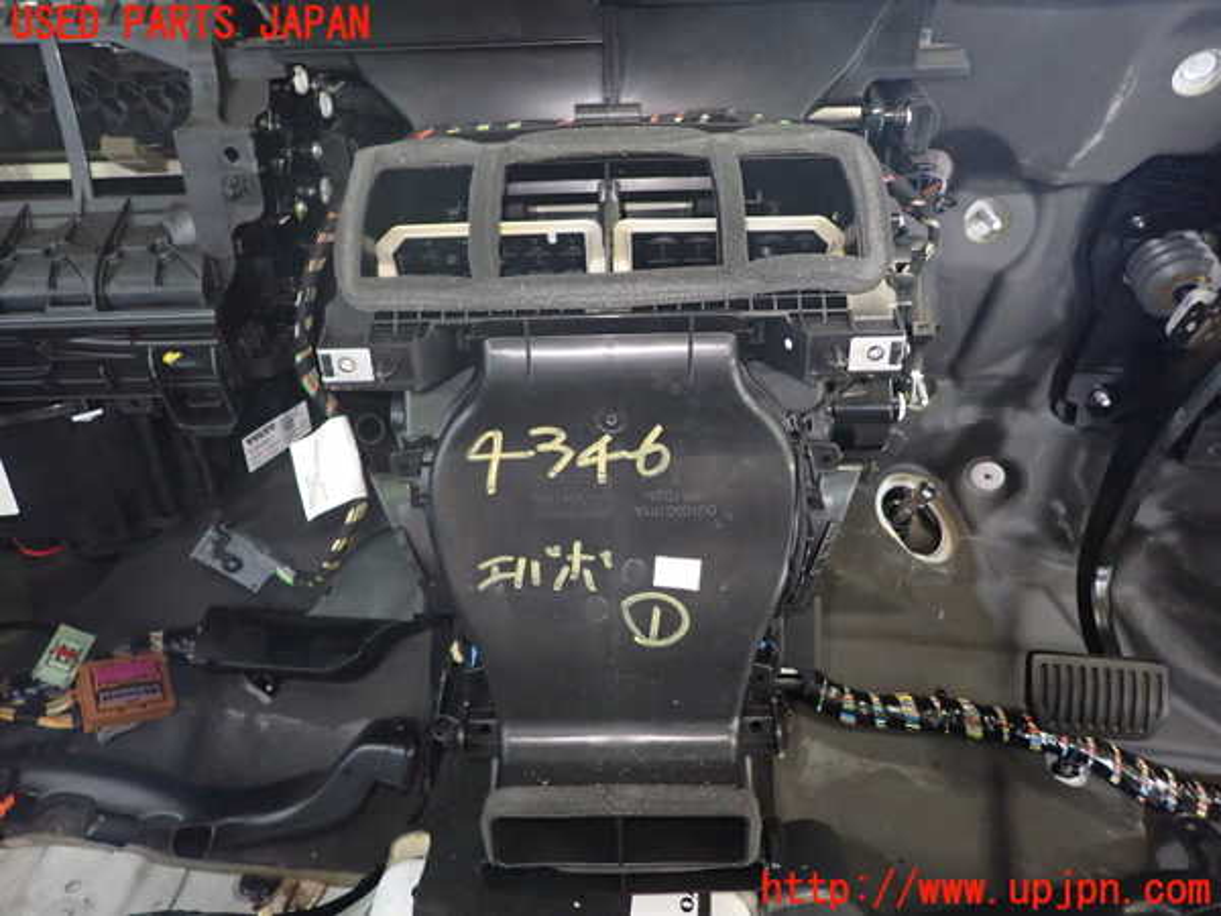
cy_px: 458
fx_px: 882
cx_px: 610
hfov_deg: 69.4
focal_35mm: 25
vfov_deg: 54.9
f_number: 2
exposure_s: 1/20
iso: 800
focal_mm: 4.5
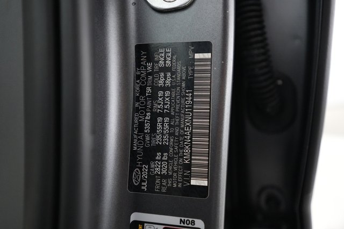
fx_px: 267
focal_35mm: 28
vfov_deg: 46.4
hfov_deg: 65.5
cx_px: 172
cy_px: 114
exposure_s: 1/160
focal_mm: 28
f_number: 2.8
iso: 10000
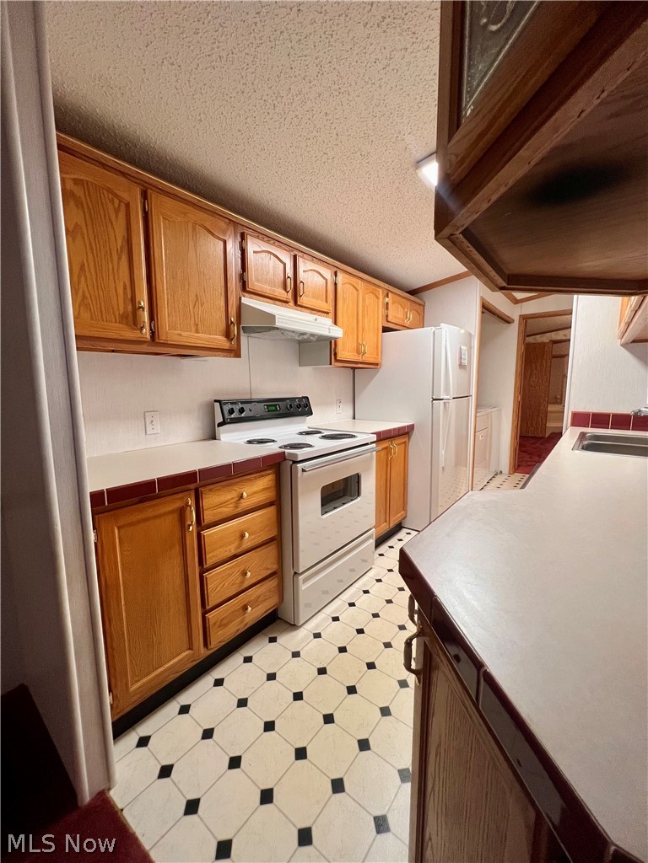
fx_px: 324
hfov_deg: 89.9
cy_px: 432
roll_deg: +1.1
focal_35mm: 13
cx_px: 324
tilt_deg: -8.2
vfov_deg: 106.2
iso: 200
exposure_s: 1/120
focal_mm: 1.57
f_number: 1.8
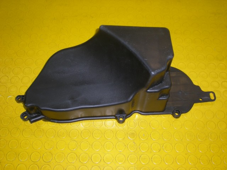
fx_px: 289
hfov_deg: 42.9
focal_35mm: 44
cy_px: 85
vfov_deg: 32.9
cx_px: 114
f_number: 3.5
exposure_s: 1/30
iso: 50
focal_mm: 7.4
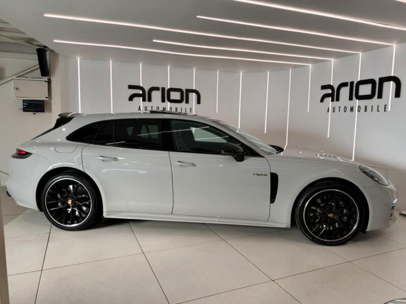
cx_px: 203
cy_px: 152
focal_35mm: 24
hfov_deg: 71.6
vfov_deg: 56.8
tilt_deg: -6.6
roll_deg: -0.8
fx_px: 281
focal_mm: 6.93
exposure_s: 1/121
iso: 50
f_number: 1.8
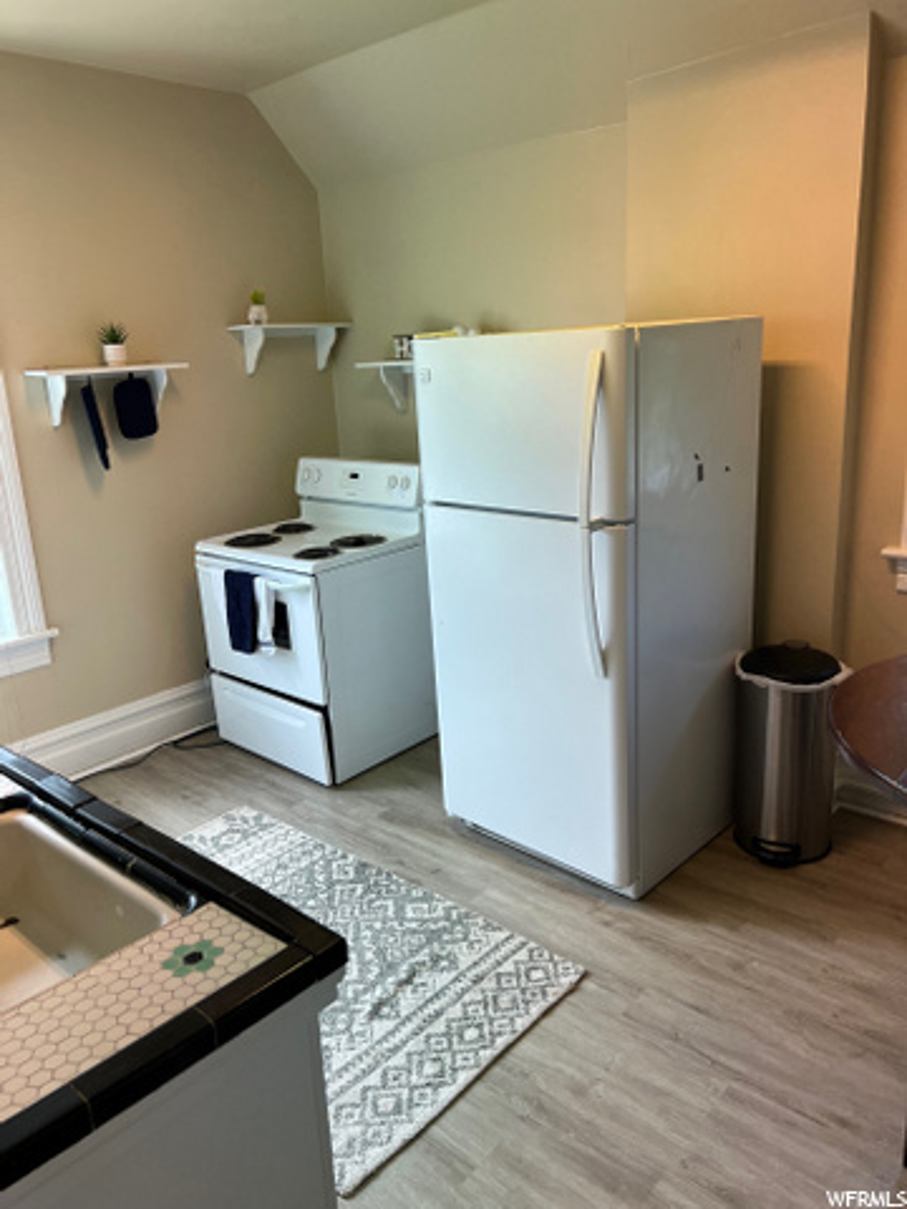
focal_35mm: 26
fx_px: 908
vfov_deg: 67.3
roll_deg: +3.5
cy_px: 604
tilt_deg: -15.8
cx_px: 454
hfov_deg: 53.1
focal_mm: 5.7
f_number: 1.5
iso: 50
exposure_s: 1/120
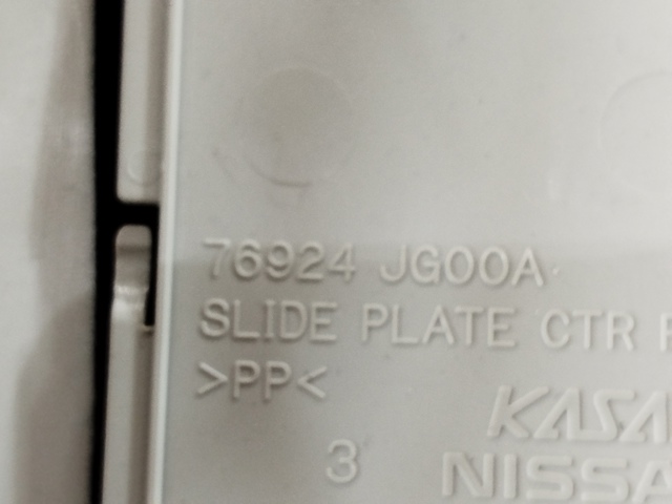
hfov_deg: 27.0
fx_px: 1398
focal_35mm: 72
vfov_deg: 20.4
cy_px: 252
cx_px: 336
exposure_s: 1/25
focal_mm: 5.31
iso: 800
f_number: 1.7
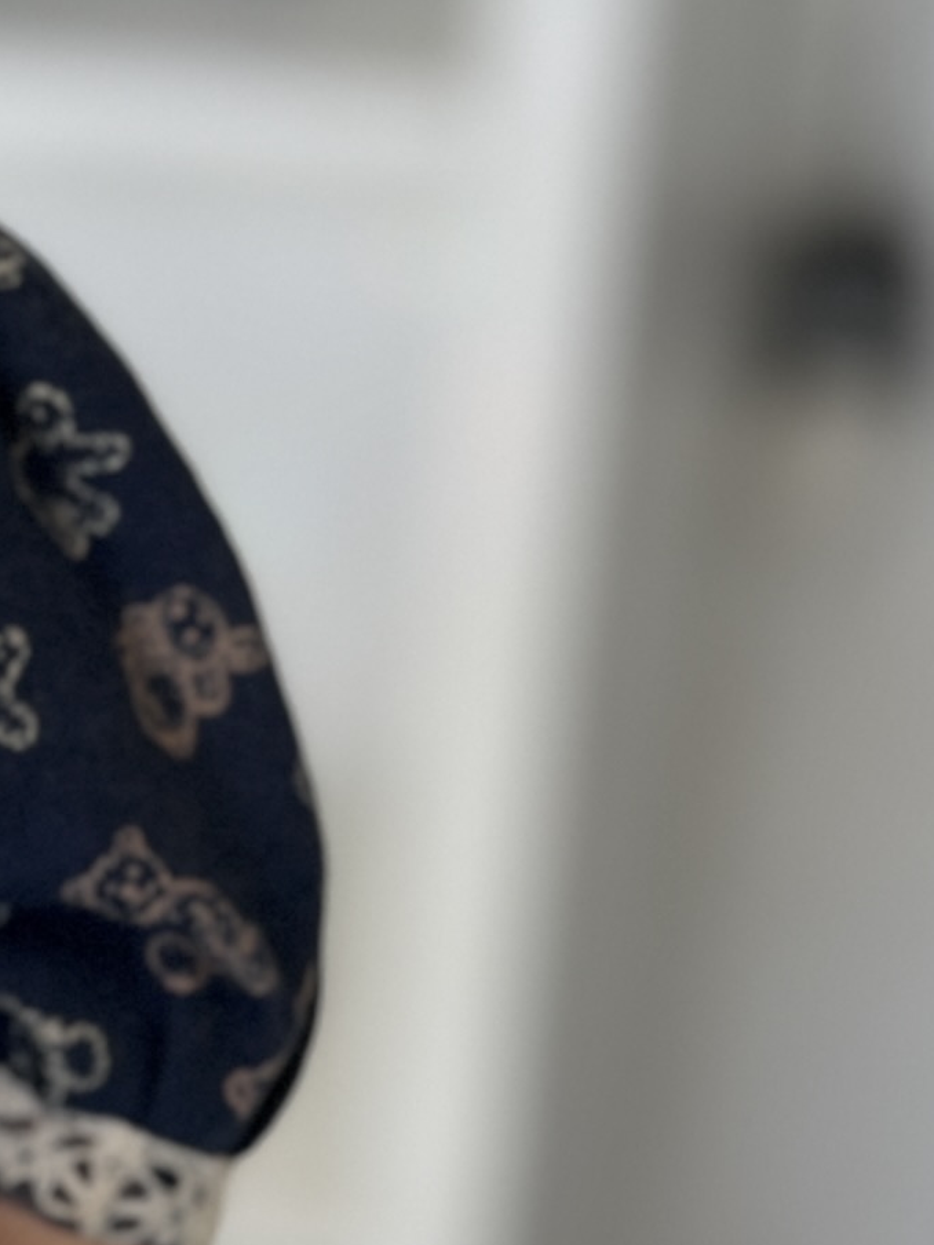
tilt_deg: -24.2
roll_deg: +1.5
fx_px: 4173
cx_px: -818
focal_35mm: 116
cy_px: 935
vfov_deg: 16.9
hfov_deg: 11.7
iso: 32
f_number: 1.5
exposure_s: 1/131
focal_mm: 5.7
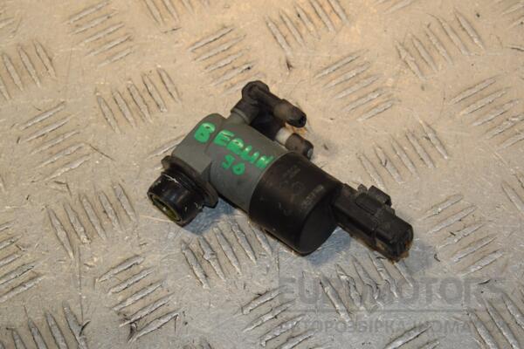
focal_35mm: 93
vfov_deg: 14.7
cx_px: 262
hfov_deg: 21.9
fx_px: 1354
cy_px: 174
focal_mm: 62
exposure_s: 1/200
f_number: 9
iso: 800
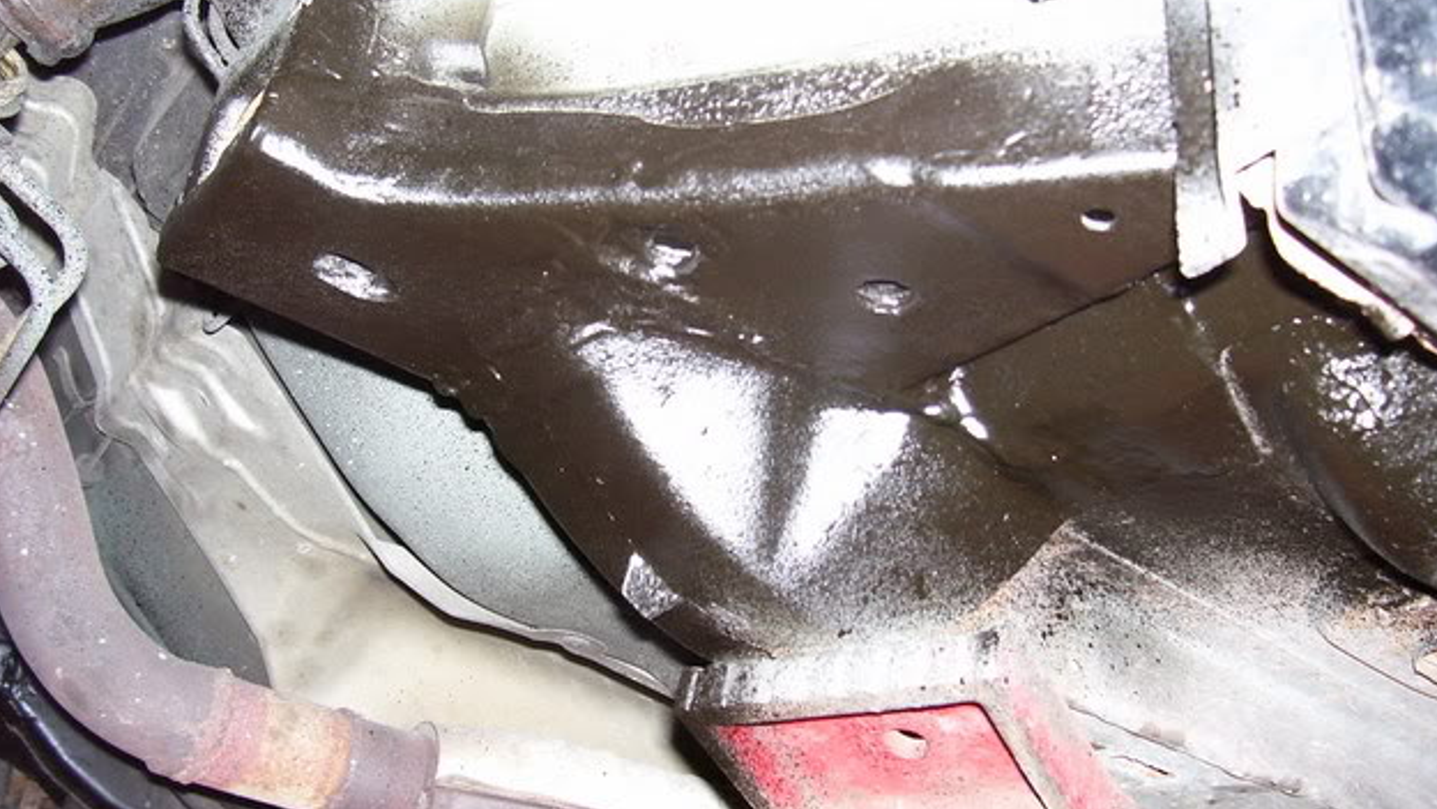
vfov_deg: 31.2
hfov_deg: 52.8
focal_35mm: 38
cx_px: 718
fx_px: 1448
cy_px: 353
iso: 125
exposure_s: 1/60
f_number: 2.7
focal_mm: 5.6
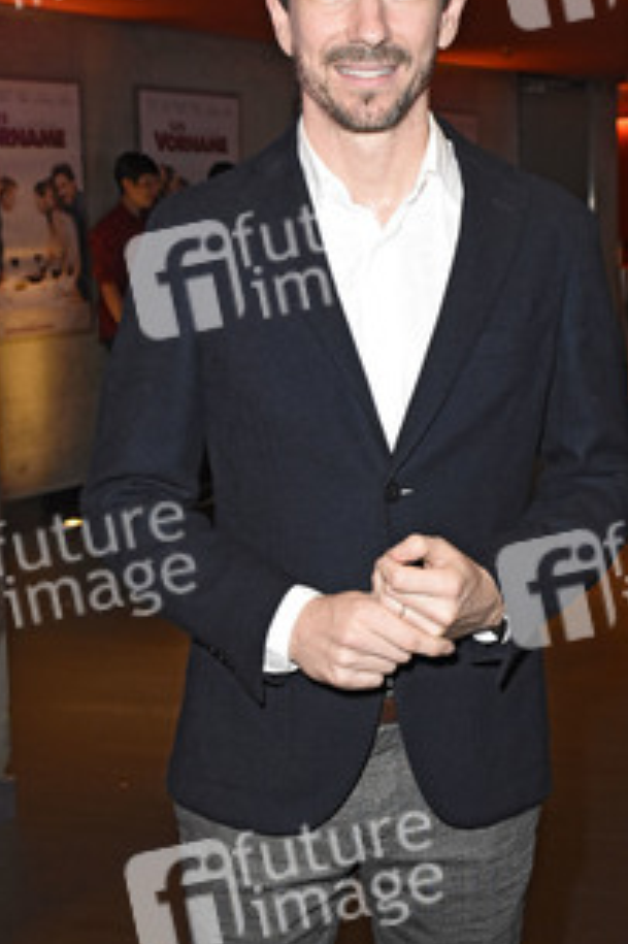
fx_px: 1545
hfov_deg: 22.9
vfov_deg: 33.9
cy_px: 421
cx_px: 374
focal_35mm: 59
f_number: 6.3
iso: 3200
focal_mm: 30
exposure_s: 1/60
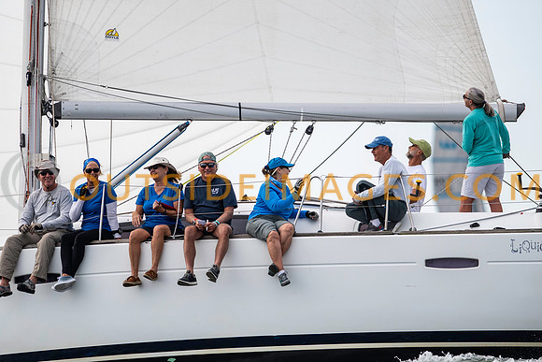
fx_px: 6776
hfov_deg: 4.6
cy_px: 181
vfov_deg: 3.1
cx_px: 271
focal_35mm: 450
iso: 200
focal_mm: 300
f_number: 4
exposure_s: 1/3200
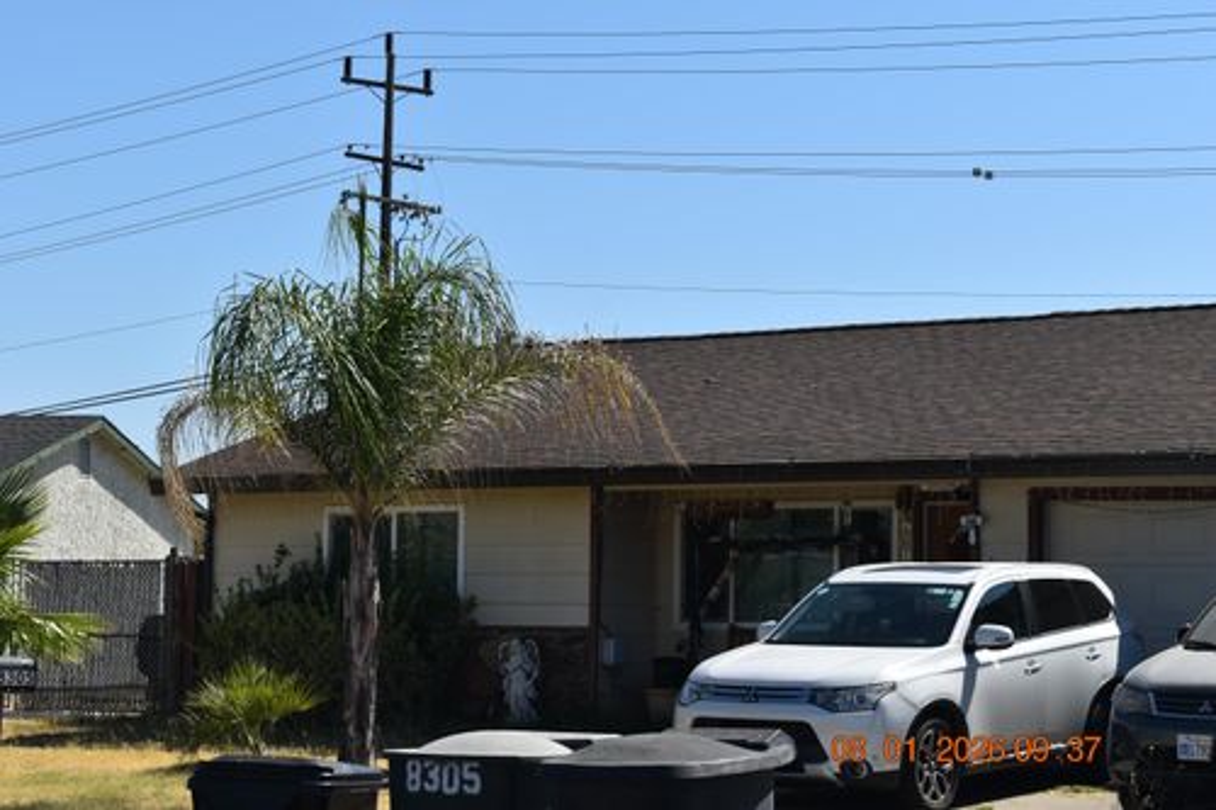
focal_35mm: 82
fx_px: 2786
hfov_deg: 24.6
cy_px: 405
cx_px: 608
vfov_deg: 16.5
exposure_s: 1/320
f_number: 9
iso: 100
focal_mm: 55
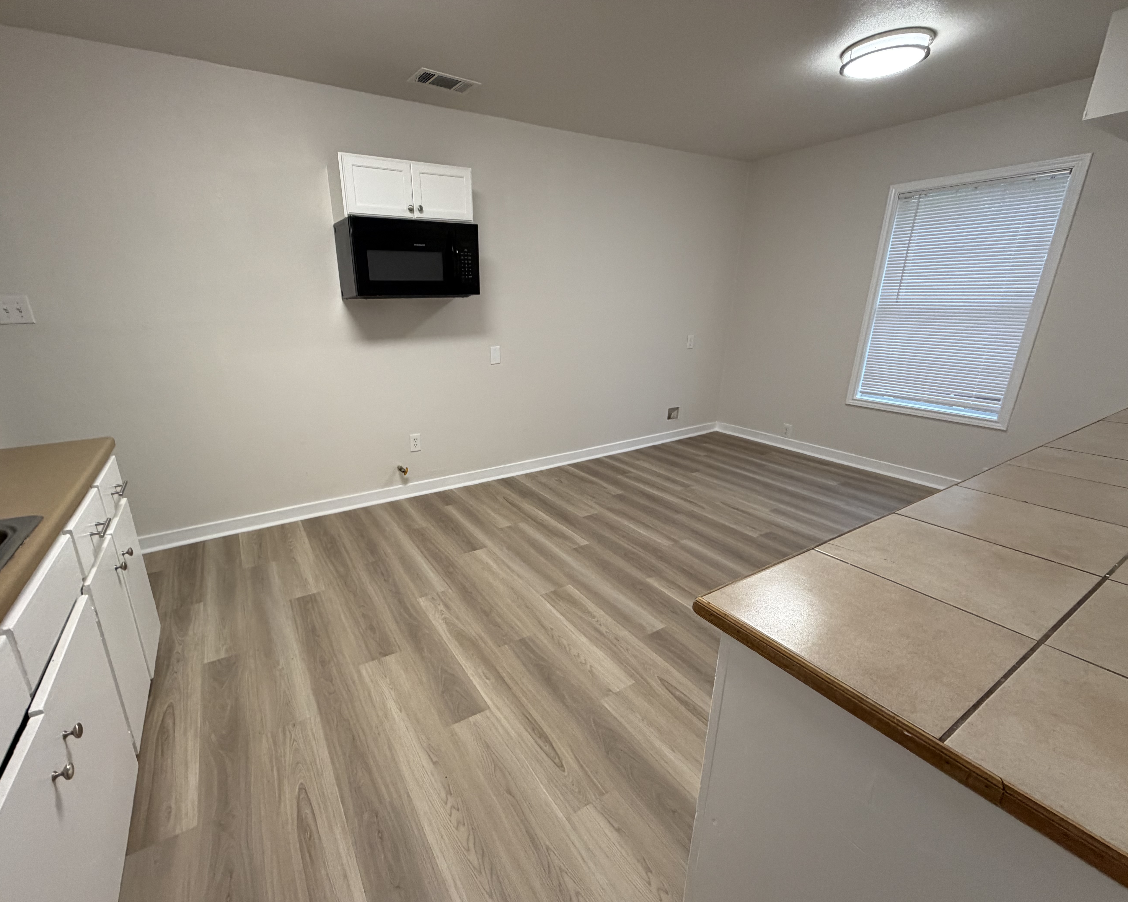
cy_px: 459
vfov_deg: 84.0
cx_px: 517
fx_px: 501
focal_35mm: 15
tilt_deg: -17.4
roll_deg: +0.6
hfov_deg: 96.6
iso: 250
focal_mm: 2.22
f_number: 2.2
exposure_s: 1/120
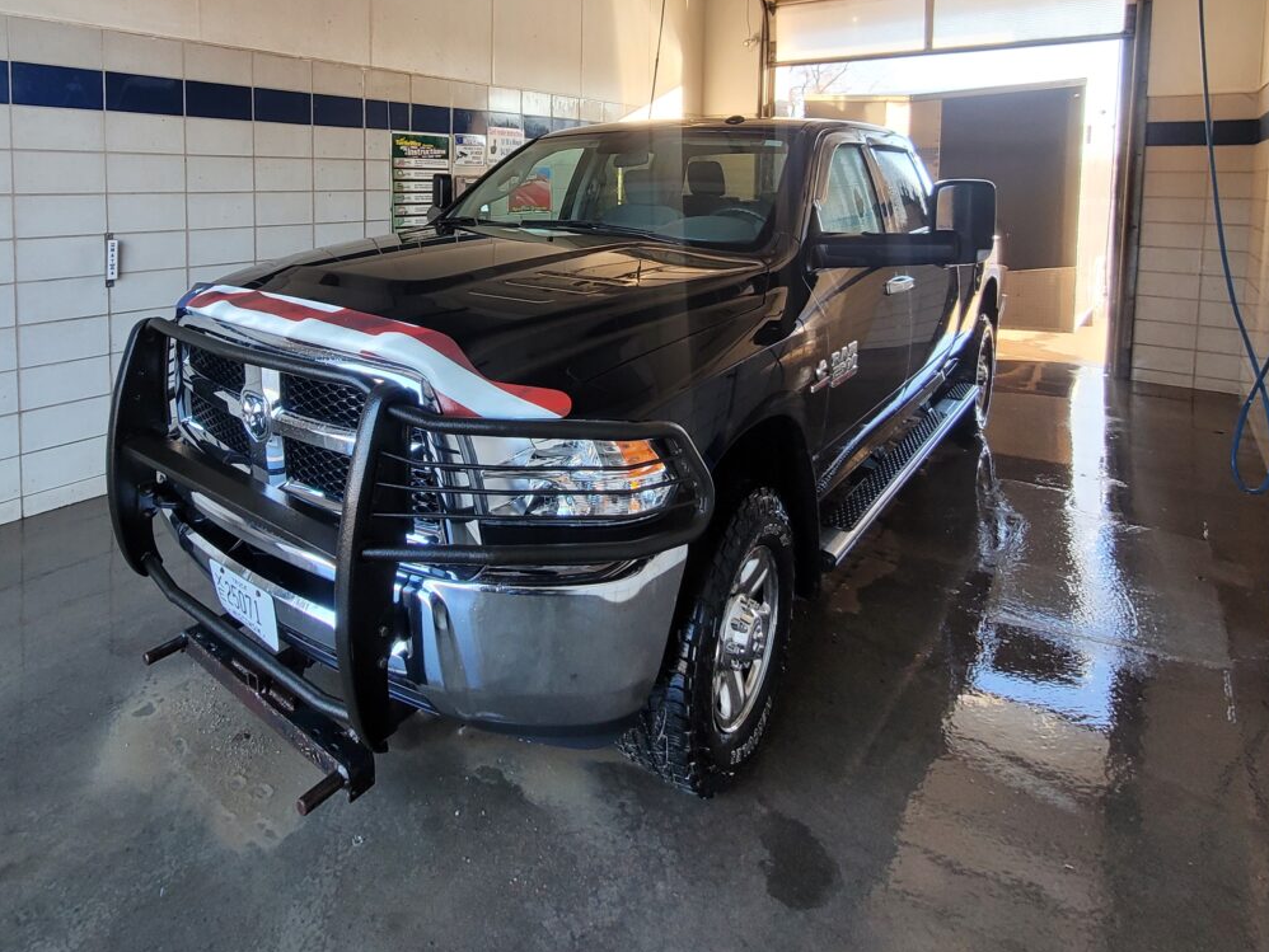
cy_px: 225
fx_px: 733
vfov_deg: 61.8
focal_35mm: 20
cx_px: 526
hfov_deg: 81.0
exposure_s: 1/60
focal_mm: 1.74
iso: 80
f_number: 2.2
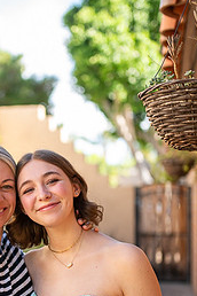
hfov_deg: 22.1
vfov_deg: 32.4
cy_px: 217
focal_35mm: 61
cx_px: 51
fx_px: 501
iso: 400
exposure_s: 1/2500
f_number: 1.4
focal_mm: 35
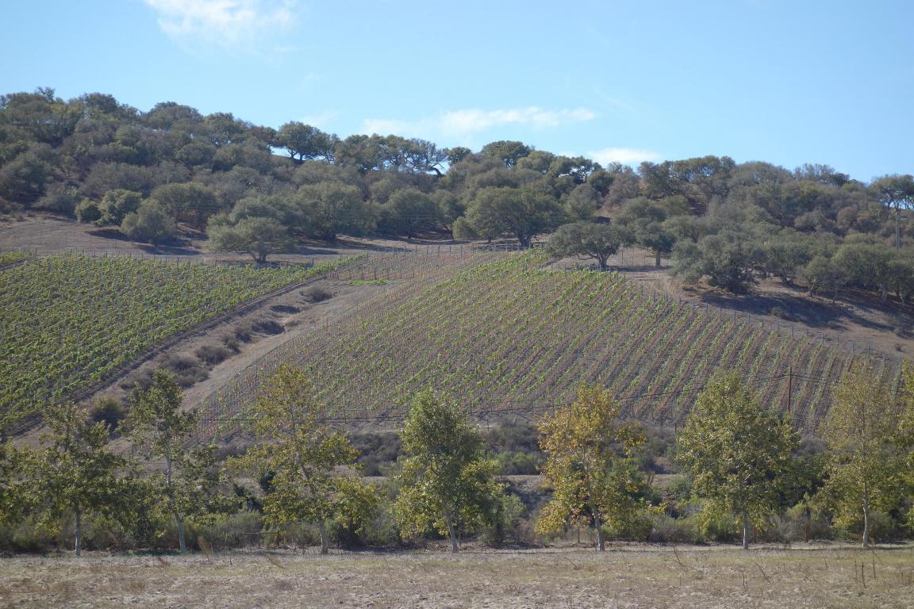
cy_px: 304
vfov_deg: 13.7
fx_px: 2539
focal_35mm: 100
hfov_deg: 20.4
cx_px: 457
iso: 125
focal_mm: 37.1
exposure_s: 1/400
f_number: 5.6
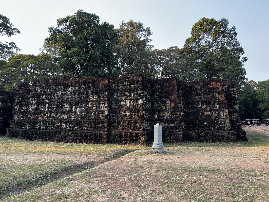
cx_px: 134
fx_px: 202
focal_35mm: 26
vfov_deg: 53.1
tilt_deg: +5.5
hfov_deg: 67.3
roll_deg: +0.0
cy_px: 101
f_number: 1.5
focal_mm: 5.7
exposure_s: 1/342
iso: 50
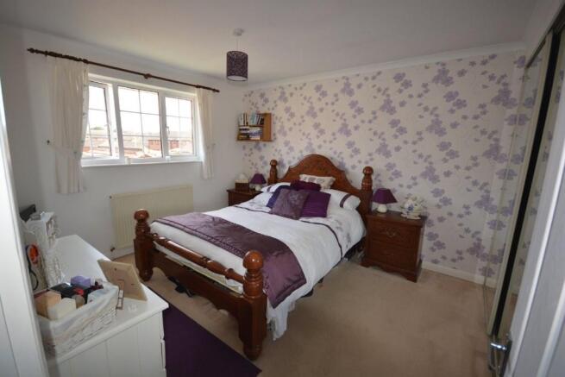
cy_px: 188
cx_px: 282
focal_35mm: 15
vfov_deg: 77.4
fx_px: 235
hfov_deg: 100.4
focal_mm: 10
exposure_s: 1/100
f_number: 4
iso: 400
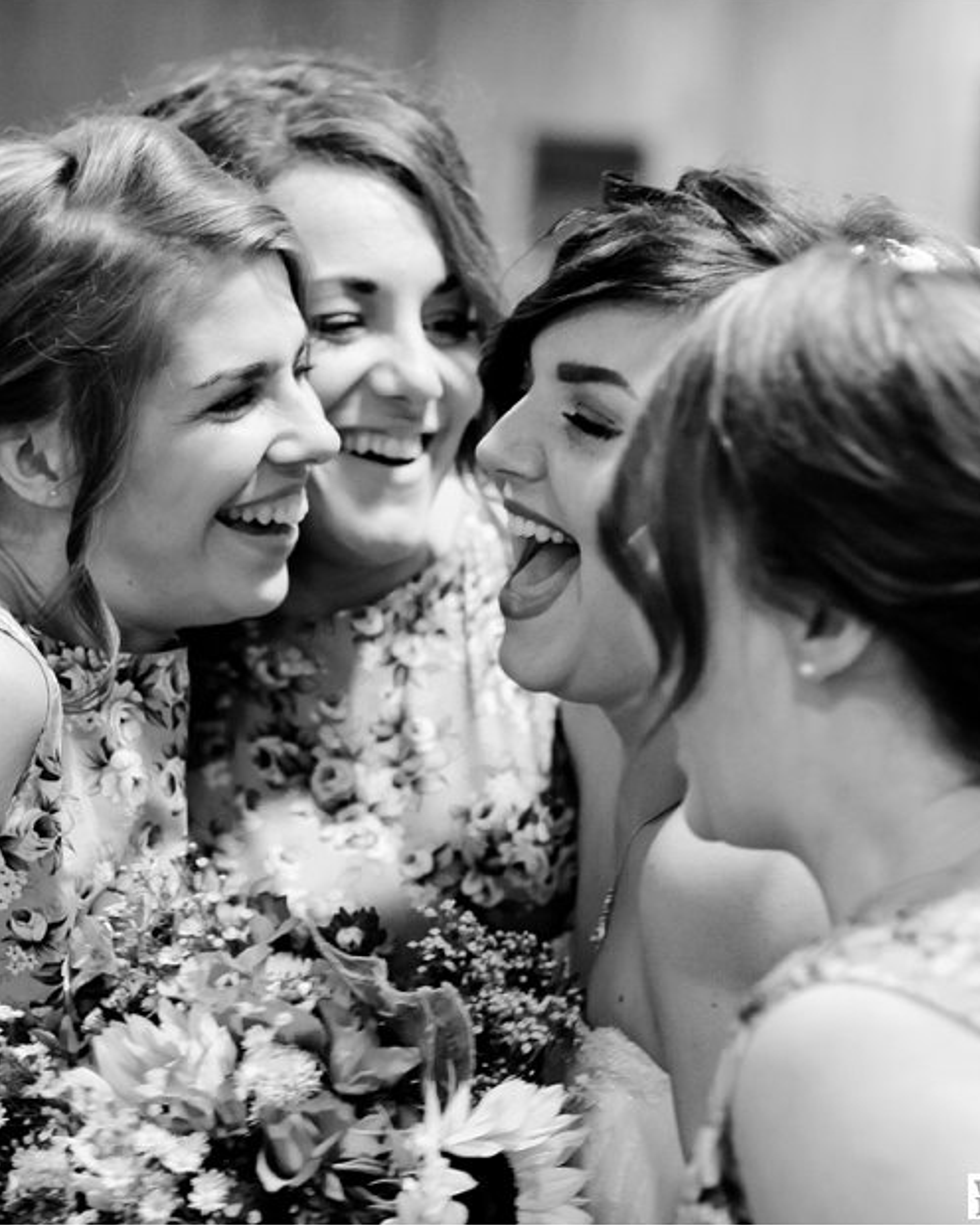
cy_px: 609
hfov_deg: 12.7
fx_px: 4387
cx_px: 342
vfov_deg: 15.9
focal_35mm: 121
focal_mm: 85
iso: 2500
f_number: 2.5
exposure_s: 1/125
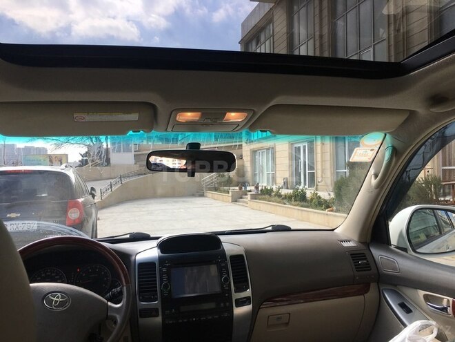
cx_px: 228
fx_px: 381
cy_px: 171
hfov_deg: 61.7
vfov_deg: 48.2
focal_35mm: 29
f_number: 2.2
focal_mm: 4.15
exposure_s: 1/516
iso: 25
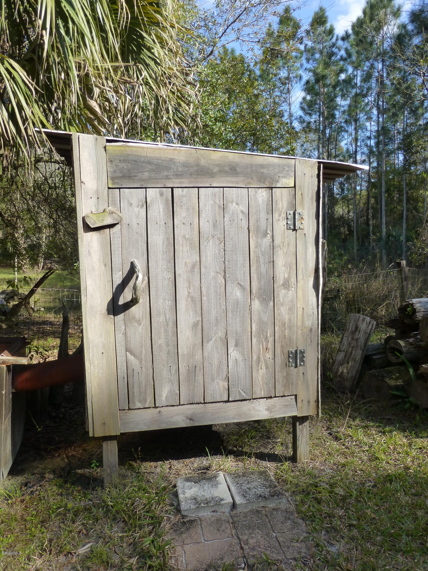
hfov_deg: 56.8
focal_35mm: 24
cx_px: 214
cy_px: 286
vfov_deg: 71.6
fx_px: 396
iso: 160
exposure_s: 1/400
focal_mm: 4.3
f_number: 4
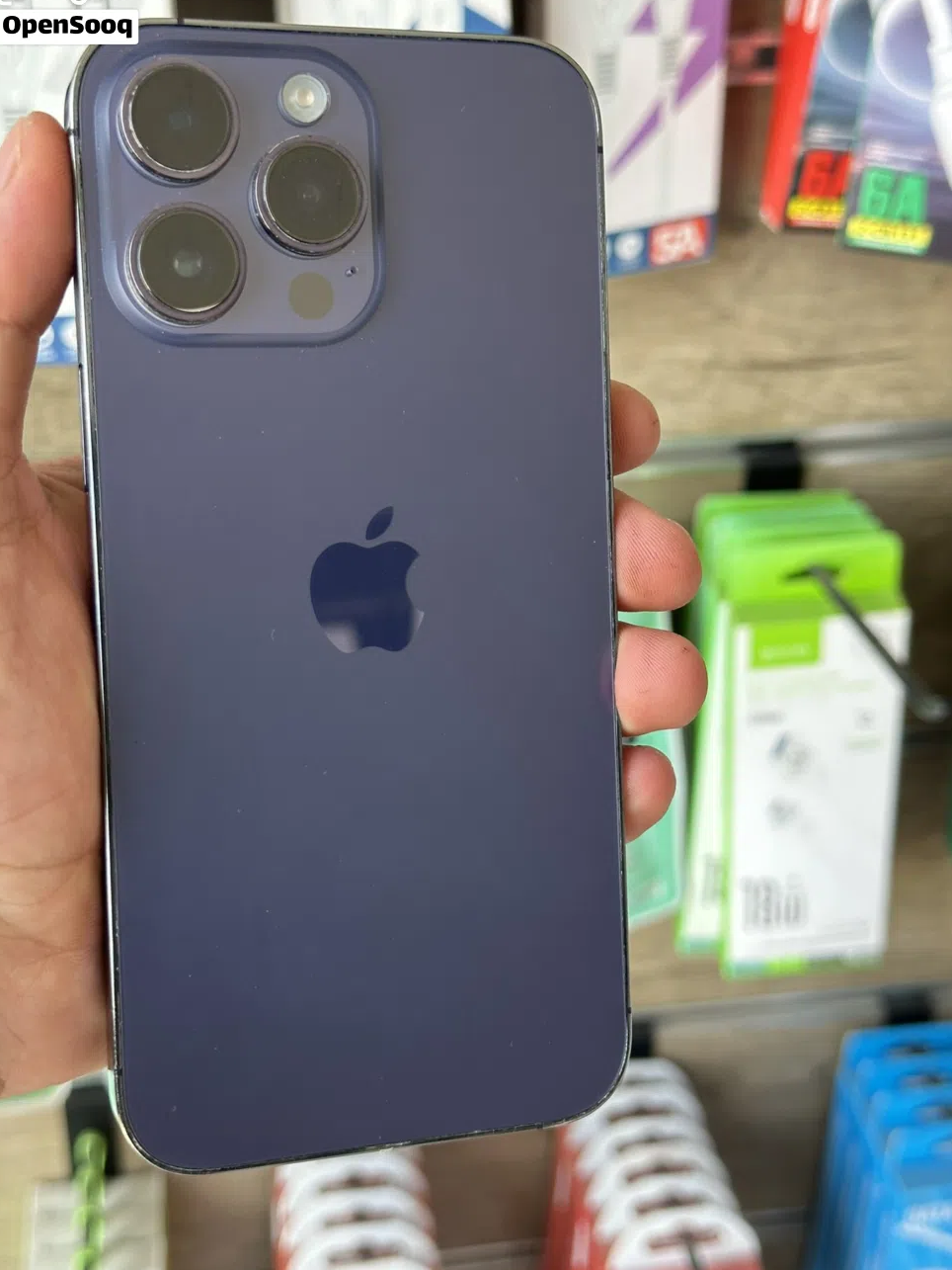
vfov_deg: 37.5
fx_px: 1870
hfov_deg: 28.6
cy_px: 624
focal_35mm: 51
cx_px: 477
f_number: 1.78
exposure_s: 1/146
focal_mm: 6.86
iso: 50
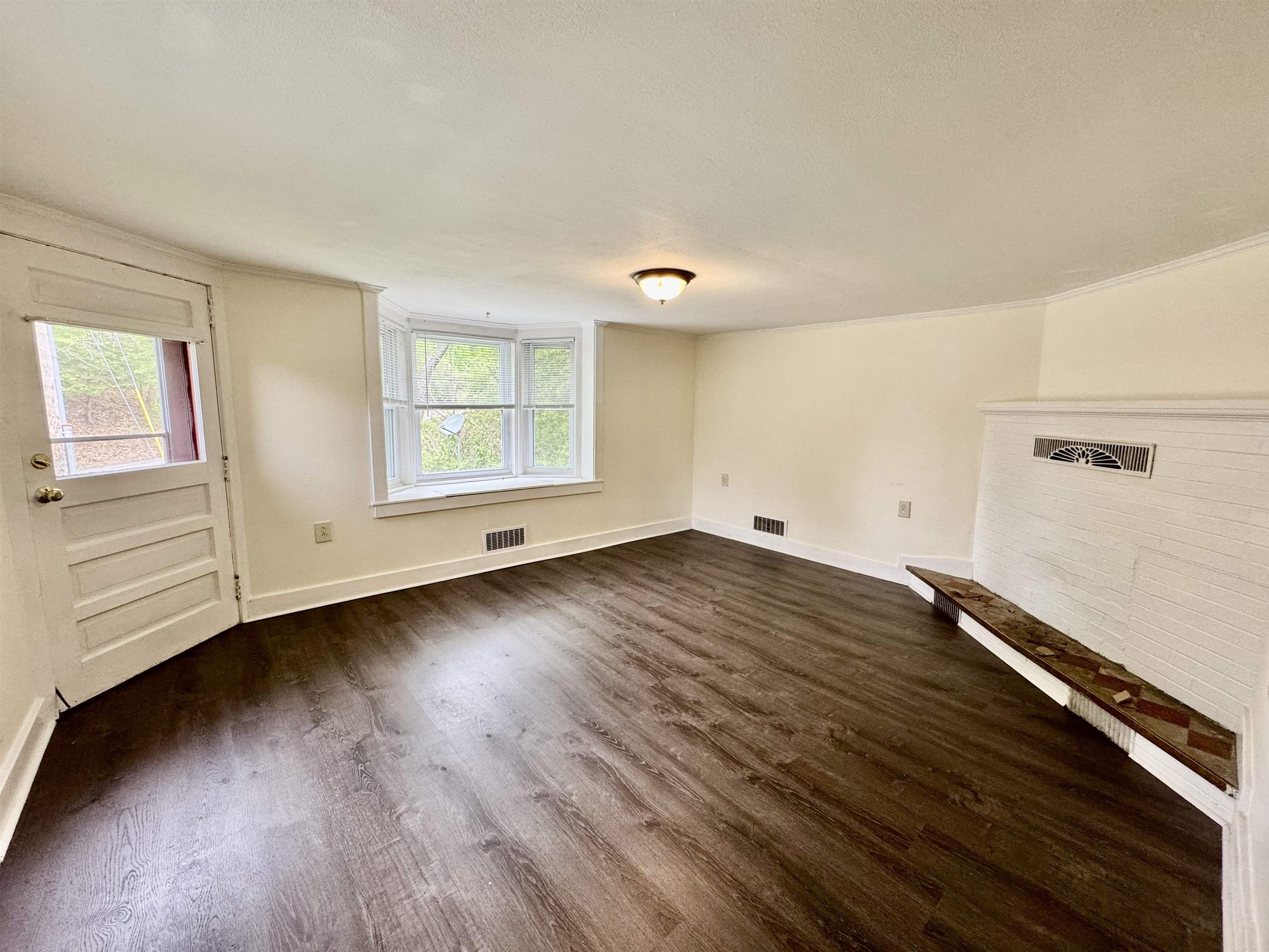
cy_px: 476
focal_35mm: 14
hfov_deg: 102.1
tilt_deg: -8.1
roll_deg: -1.2
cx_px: 634
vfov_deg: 85.7
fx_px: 513
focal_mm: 2.22
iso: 200
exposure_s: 1/120
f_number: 2.2
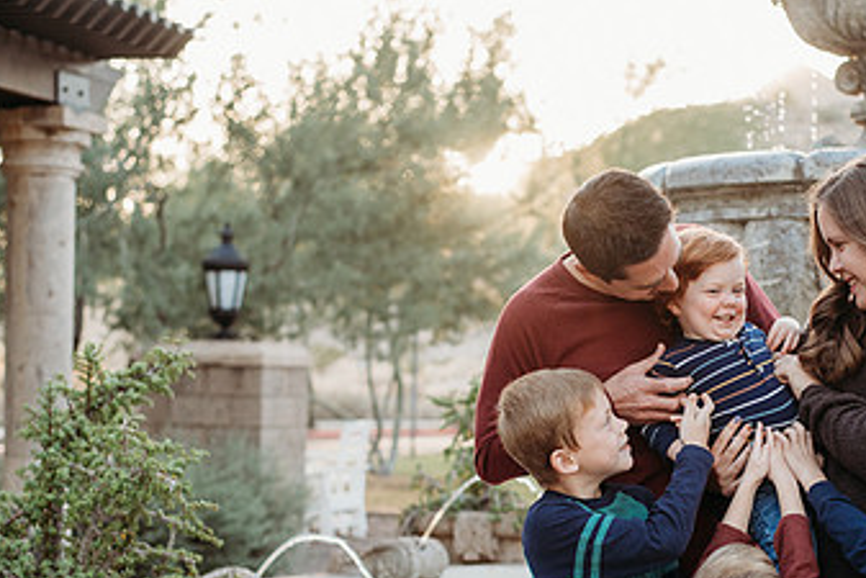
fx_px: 2070
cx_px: 650
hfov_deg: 23.4
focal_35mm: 86
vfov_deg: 15.8
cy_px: 453
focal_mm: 50
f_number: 2.8
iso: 320
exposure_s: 1/320
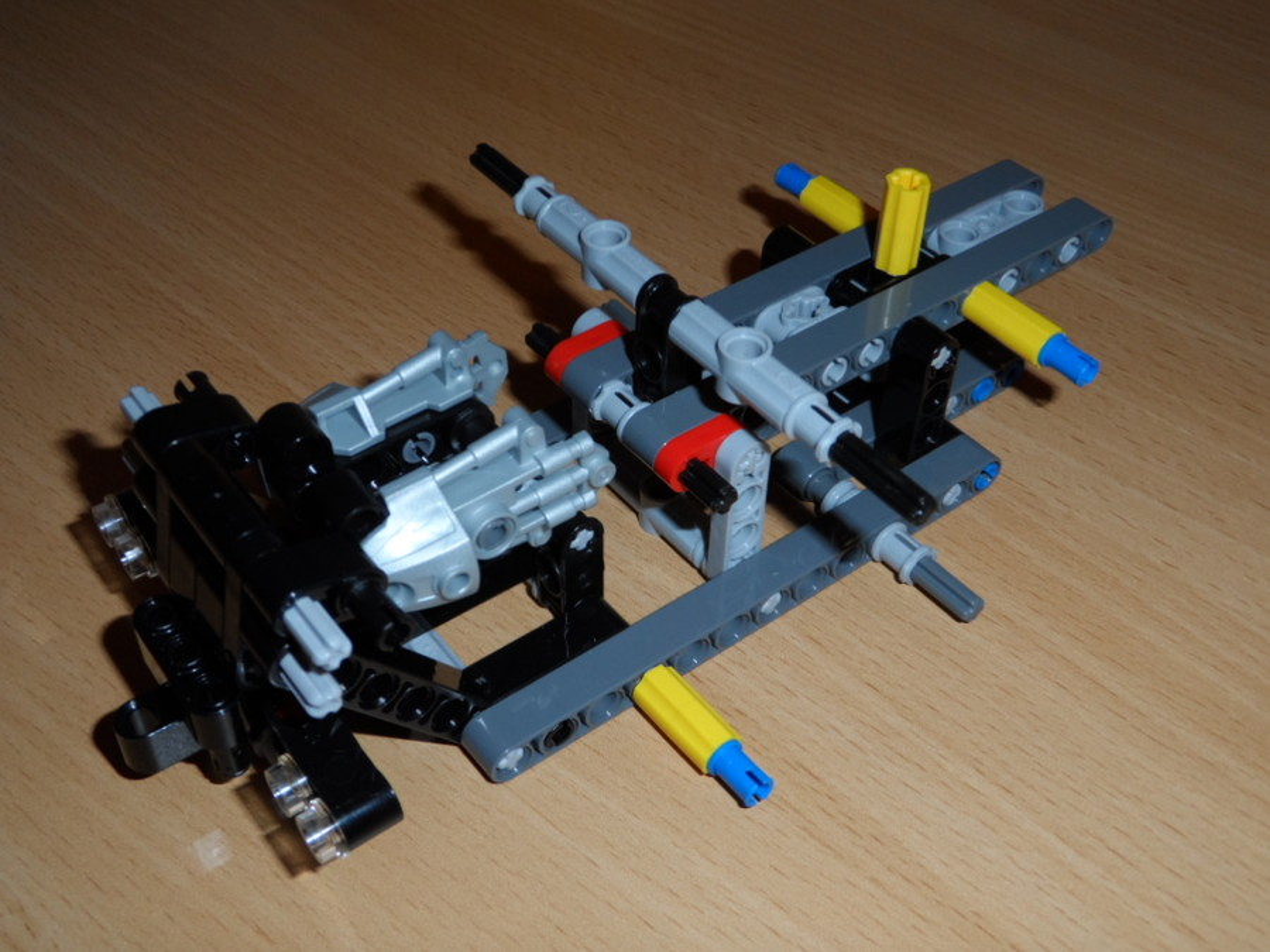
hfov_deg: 45.8
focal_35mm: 41
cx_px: 635
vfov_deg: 35.1
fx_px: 1504
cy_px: 476
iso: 100
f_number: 3.7
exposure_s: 1/45
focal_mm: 6.8
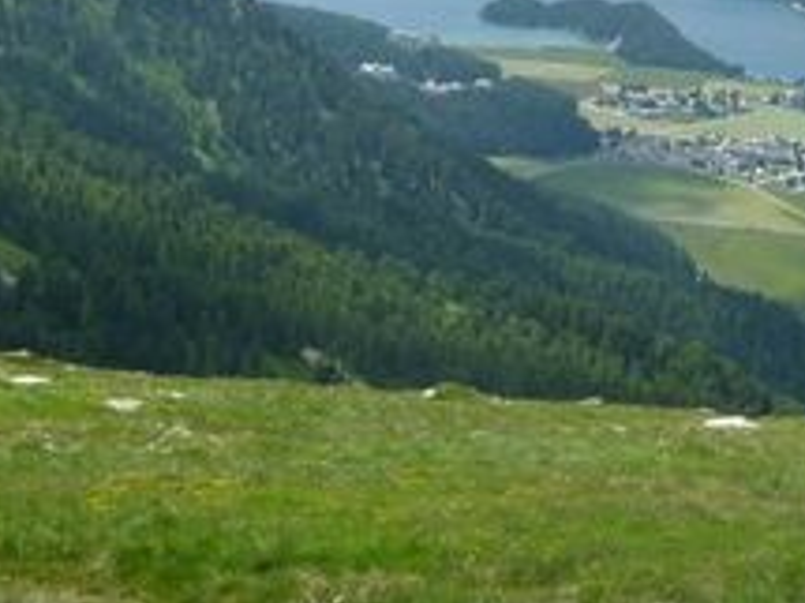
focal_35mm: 170
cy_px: -45
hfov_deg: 11.6
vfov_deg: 8.7
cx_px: 730
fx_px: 3951
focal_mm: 11
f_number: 4
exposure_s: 1/800
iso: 100
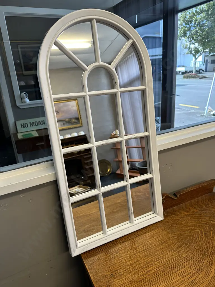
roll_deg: +4.3
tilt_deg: -19.3
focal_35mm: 24
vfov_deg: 71.6
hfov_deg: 56.8
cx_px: 108
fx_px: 199
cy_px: 144
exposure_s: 1/100
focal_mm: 6.86
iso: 80
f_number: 1.78
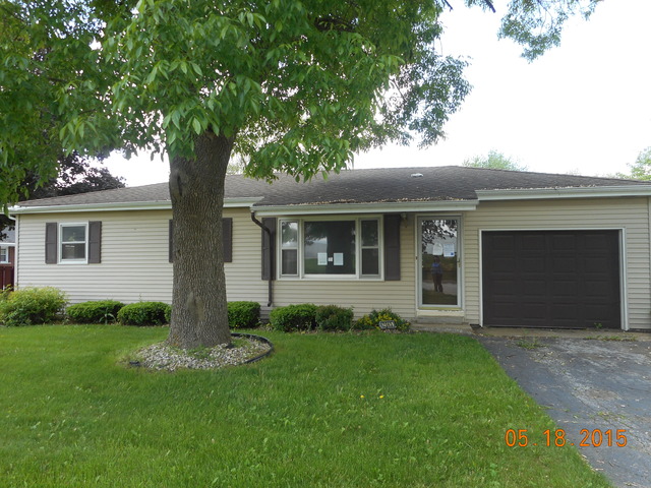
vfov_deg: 54.9
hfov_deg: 69.4
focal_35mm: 25
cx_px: 326
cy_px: 244
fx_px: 470
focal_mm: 4.5
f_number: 3.7
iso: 80
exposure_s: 1/100
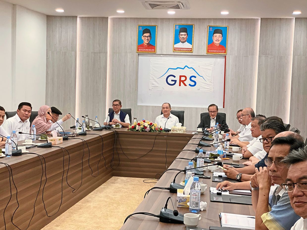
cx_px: 154
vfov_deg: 28.0
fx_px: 461
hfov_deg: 36.8
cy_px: 115
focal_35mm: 52
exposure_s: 1/122
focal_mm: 6
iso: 250
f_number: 2
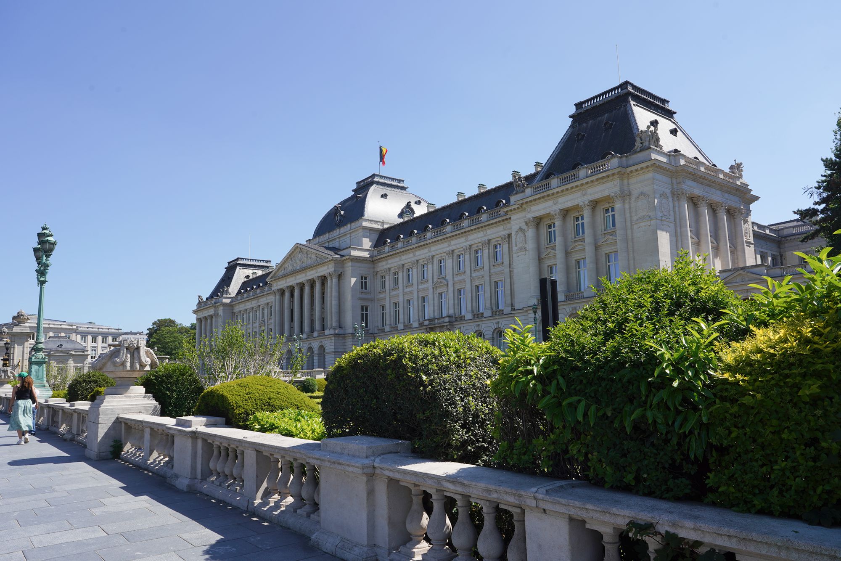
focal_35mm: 24
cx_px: 420
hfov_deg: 73.7
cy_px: 280
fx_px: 561
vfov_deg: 53.1
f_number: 14
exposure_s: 1/100
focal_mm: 24
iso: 100
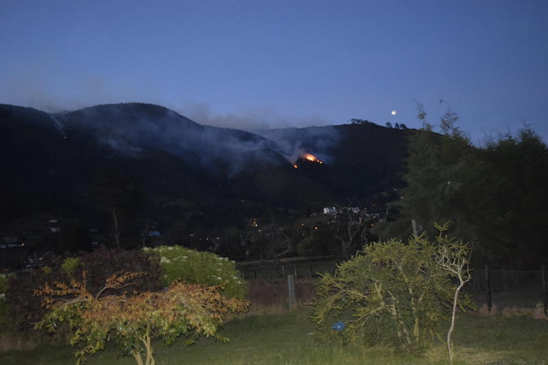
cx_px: 274
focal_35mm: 42
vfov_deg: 31.9
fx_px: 639
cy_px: 182
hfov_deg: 46.4
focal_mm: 28
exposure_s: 1/60
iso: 3200
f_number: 4.2
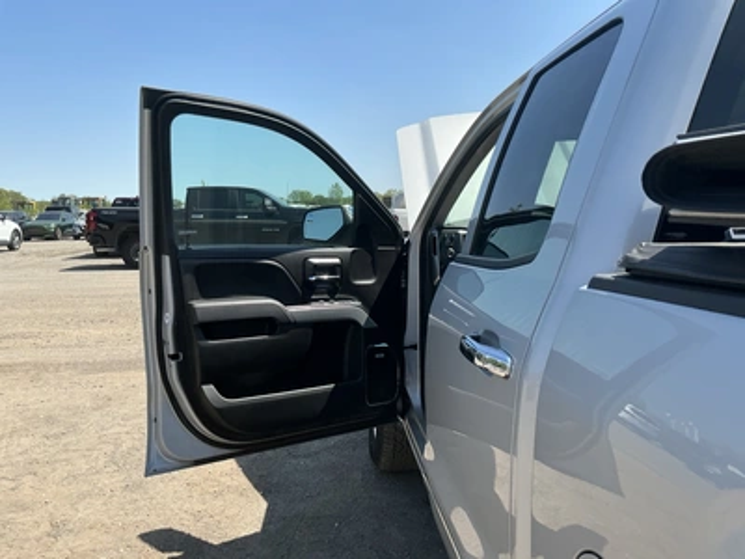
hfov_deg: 63.4
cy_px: 280
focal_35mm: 28
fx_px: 603
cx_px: 372
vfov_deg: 49.7
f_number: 1.8
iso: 25
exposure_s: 1/1451
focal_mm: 3
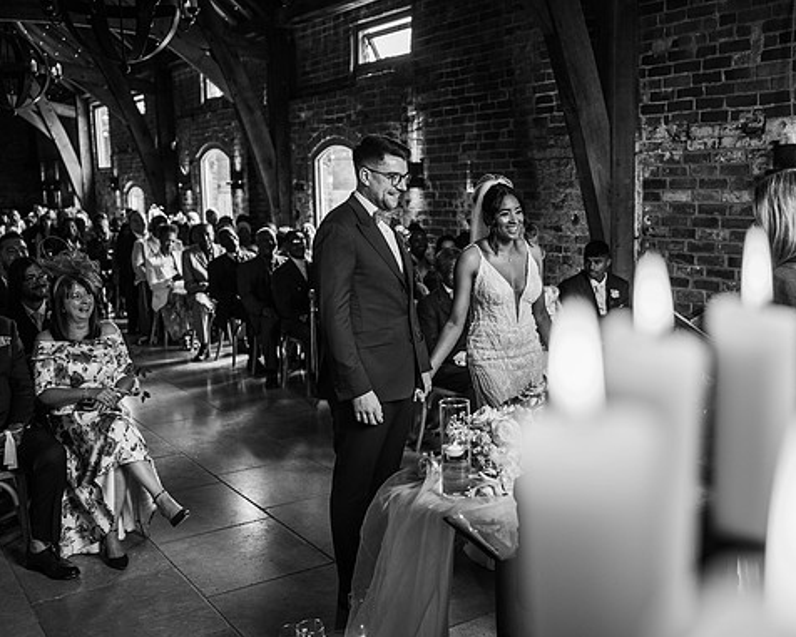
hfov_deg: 45.6
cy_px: 319
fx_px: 943
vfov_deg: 37.3
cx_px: 458
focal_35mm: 40
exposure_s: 1/200
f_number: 2.2
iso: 250
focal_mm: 35
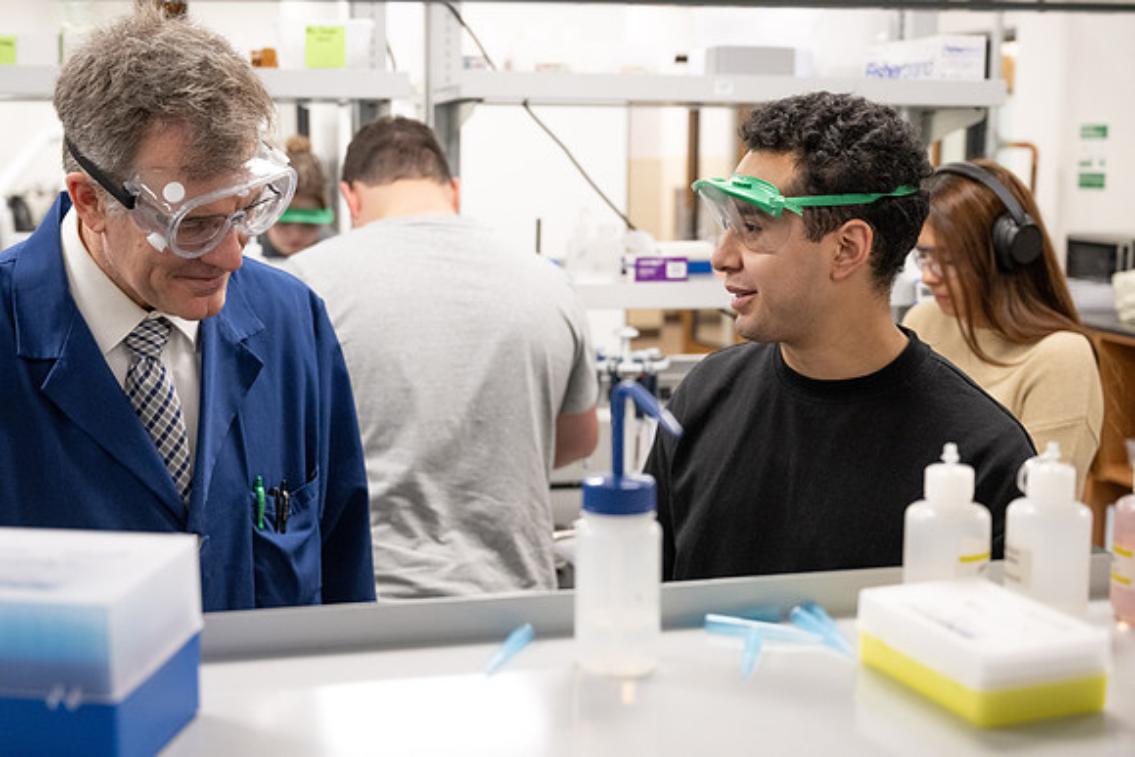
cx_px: 540
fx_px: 1554
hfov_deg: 40.1
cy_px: 360
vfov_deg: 27.4
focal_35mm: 49
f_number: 4
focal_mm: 47
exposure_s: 1/250
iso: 2500
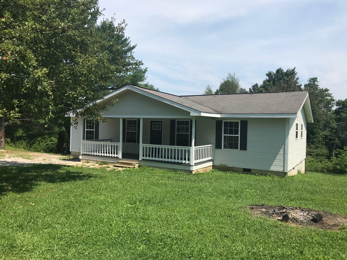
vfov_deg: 49.7
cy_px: 130
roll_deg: -1.8
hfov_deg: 63.4
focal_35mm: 28
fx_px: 281
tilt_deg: -1.2
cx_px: 174
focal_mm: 3.99
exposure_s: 1/2591
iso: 20
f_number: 1.8
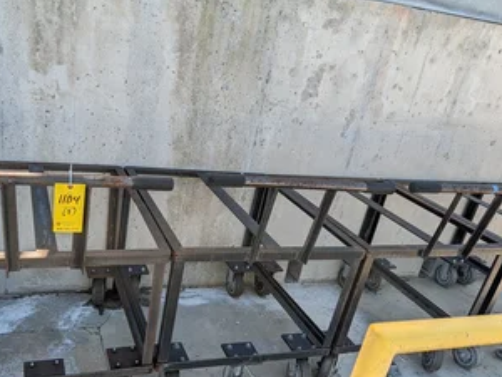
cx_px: 196
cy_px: 249
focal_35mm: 32
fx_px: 464
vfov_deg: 43.6
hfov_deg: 56.3
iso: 19
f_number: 1.68
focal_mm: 6.9
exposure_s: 1/300
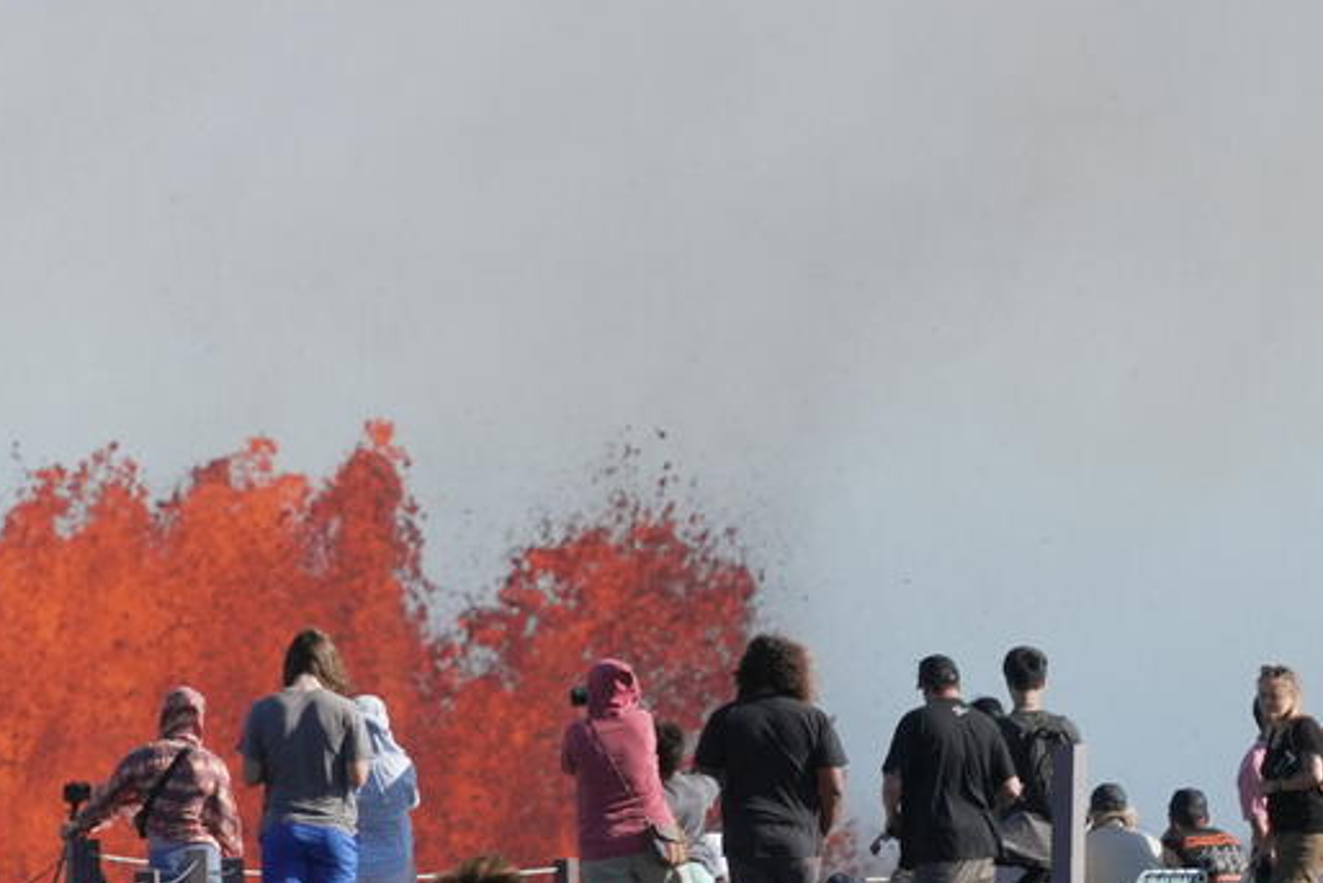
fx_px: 19114
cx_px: -5
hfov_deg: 4.0
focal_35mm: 520
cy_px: 605
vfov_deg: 2.6
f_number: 9
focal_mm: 200
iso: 1250
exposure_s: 1/2000
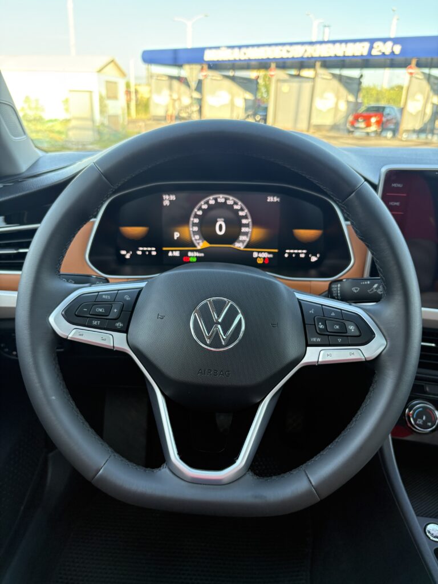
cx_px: 219
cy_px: 292
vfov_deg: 67.3
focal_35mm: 26
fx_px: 439
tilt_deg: -21.4
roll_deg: -2.7
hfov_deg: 53.1
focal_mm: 5.96
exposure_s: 1/69
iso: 125
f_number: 1.6
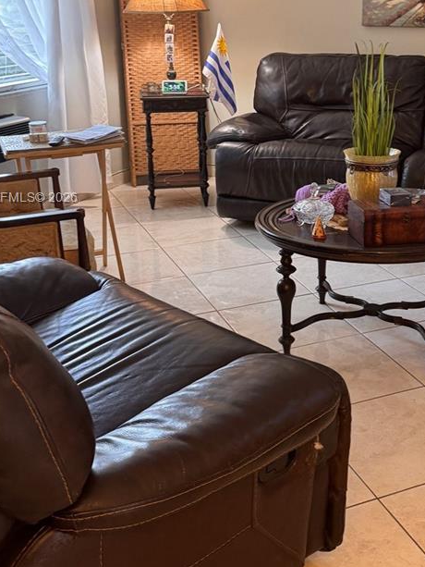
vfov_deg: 40.0
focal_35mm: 47
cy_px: 199
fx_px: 769
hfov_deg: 30.3
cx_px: 322
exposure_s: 1/60
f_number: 1.78
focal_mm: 6.76
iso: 320
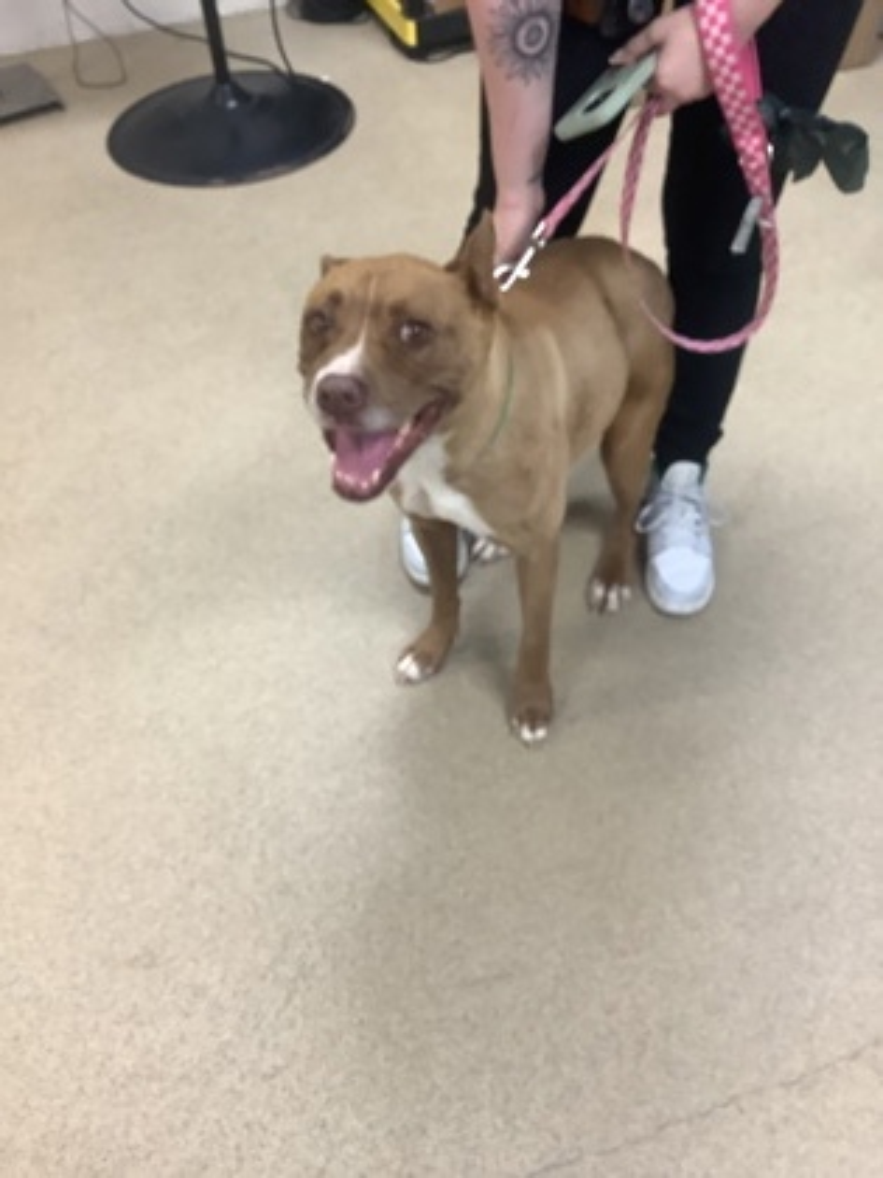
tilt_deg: -49.8
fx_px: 1054
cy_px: 589
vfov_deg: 58.4
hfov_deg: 45.4
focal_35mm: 31
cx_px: 442
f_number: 2.4
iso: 160
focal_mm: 3.3
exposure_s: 1/60
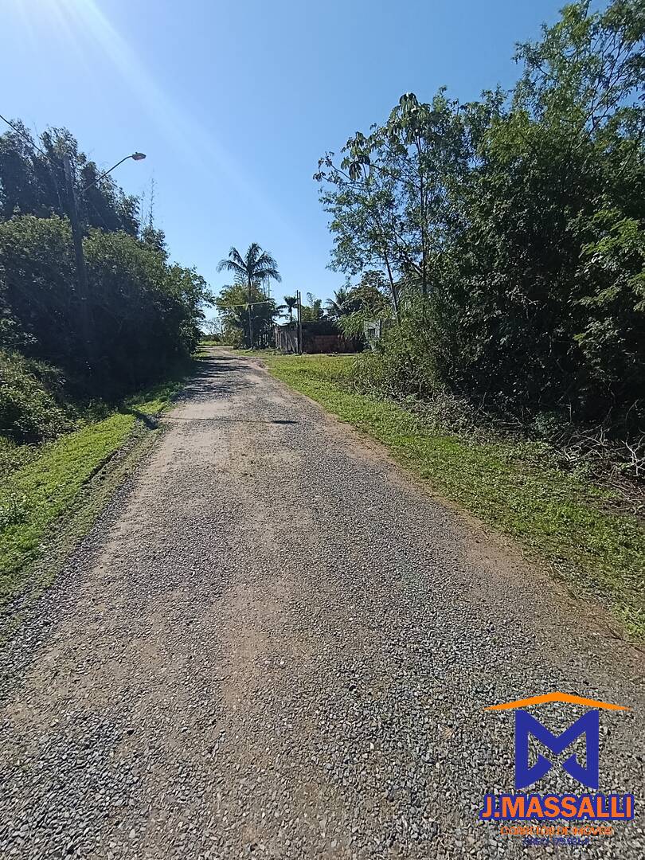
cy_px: 430
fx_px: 398
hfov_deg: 78.1
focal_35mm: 16
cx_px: 322
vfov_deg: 94.5
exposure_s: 1/1241
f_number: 2.2
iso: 52
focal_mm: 1.65
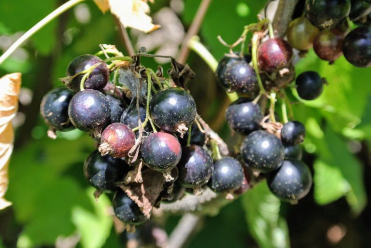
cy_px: 124
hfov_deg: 29.6
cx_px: 186
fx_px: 702
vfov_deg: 20.1
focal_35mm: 68
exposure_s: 1/125
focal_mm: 25.2
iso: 100
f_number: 5.6
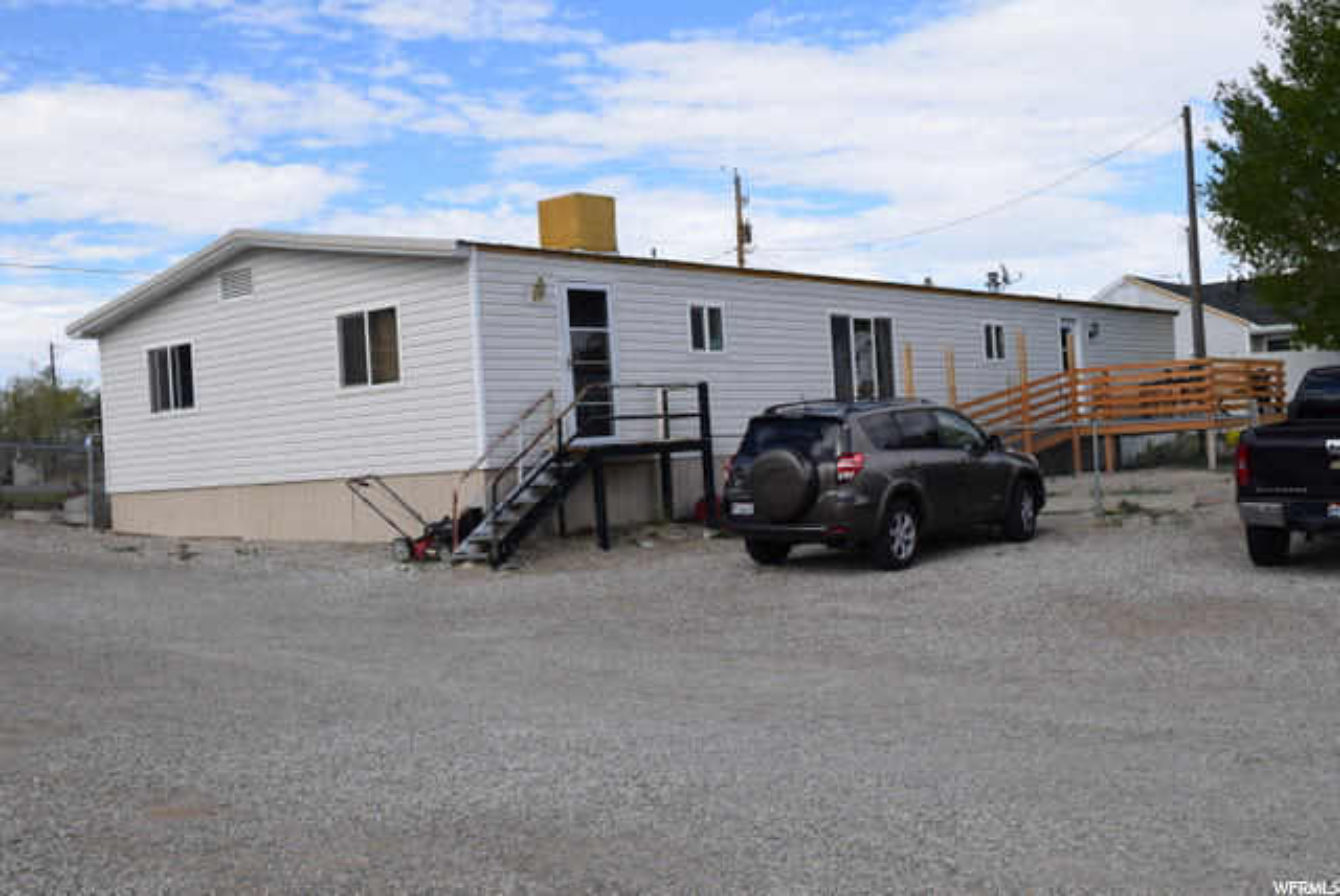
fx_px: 1565
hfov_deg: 46.4
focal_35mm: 42
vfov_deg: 32.0
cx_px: 670
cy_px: 448
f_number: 10
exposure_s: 1/400
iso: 200
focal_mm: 28
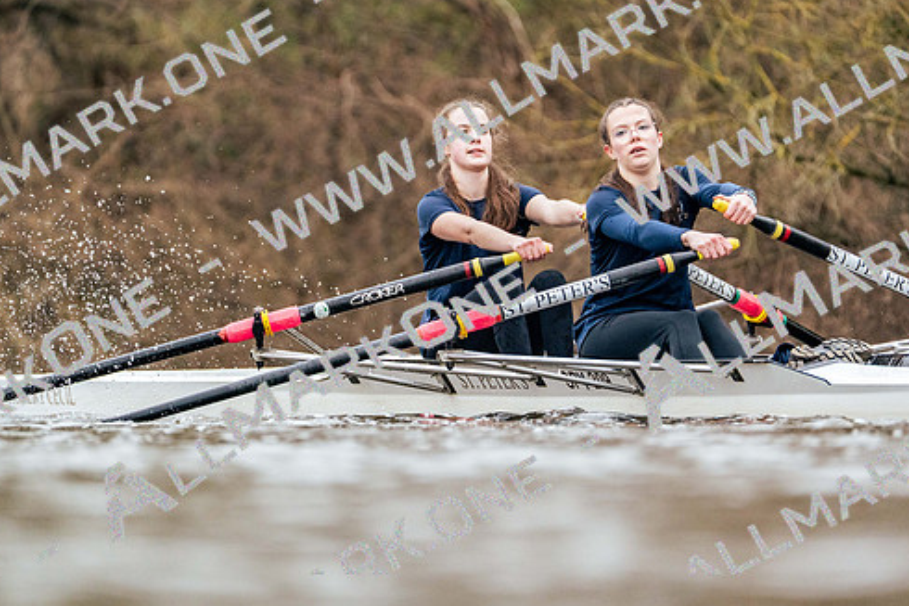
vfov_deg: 1.9
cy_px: 257
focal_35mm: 710
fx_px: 17932
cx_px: 480
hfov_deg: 2.9
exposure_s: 1/1600
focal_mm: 600
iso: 5000
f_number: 6.3
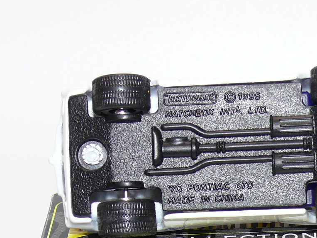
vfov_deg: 9.4
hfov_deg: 12.5
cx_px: 249
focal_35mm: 157
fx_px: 1438
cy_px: 227
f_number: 4
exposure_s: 1/30
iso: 100
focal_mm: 11.3
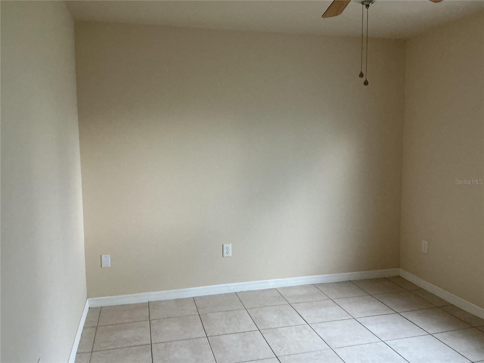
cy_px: 182
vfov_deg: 48.2
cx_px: 242
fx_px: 405
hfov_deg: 61.7
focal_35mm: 29
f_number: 1.8
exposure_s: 1/60
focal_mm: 3
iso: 200
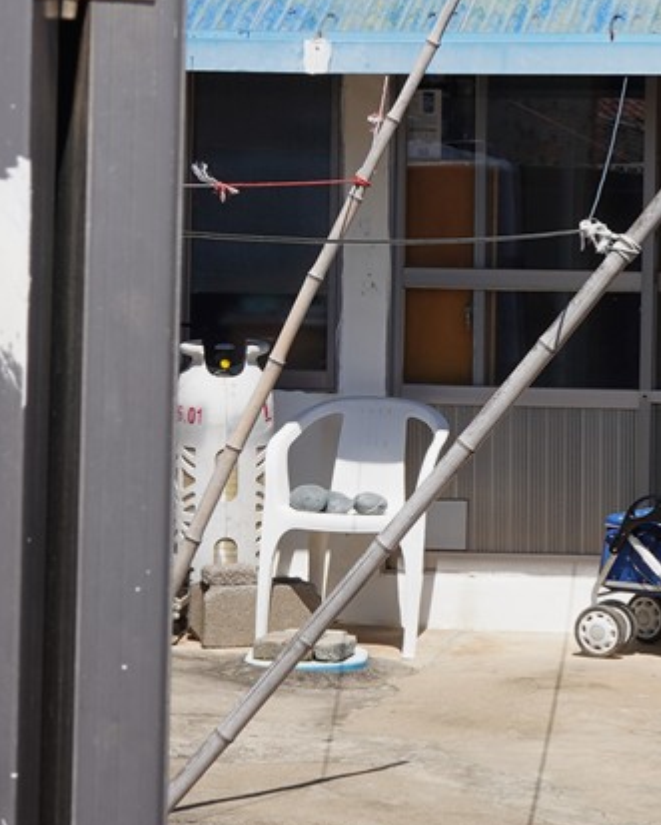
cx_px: 937
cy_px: 172
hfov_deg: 9.5
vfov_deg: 12.1
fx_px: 3884
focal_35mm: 159
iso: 100
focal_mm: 35
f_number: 11
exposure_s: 1/125
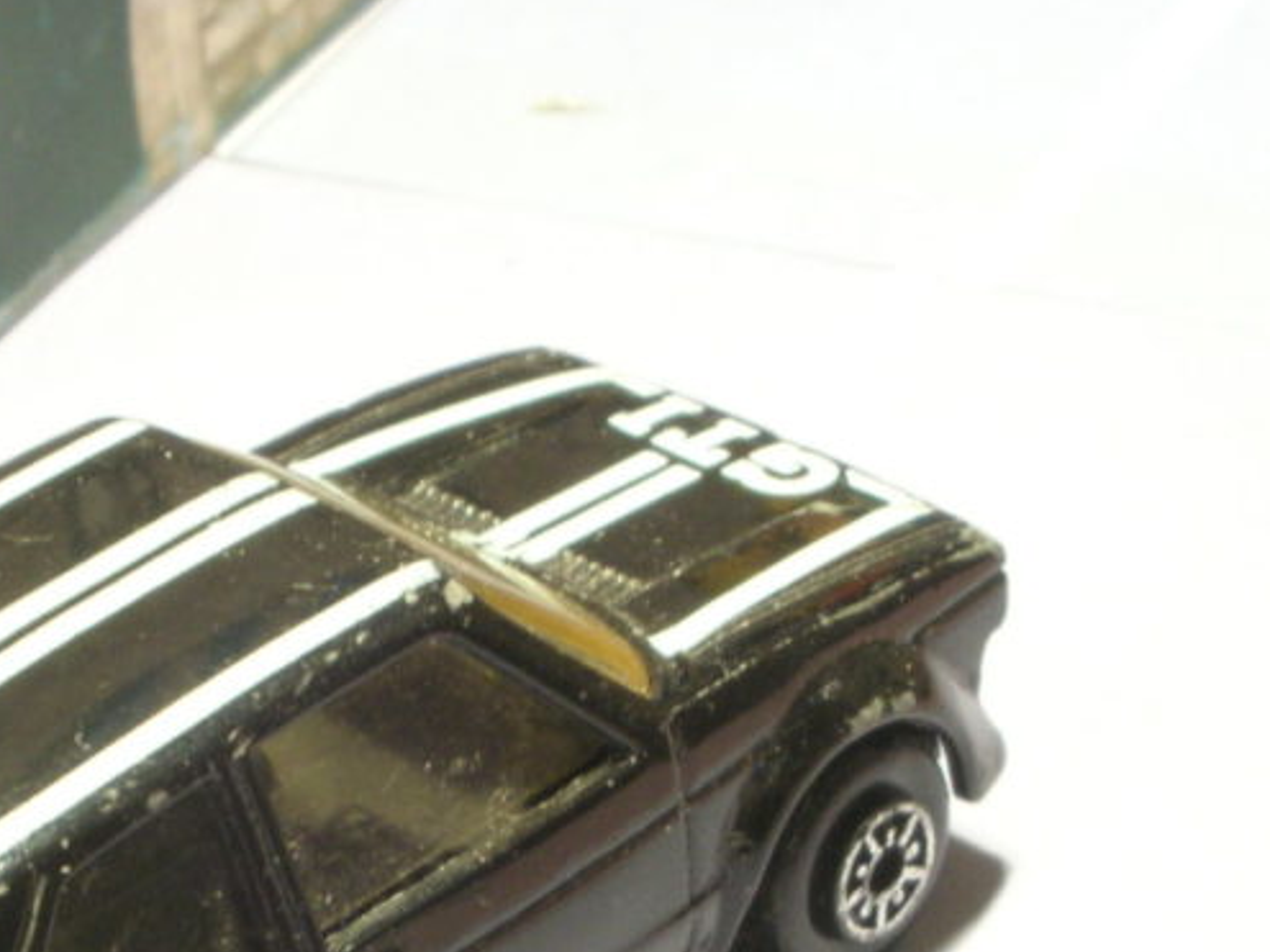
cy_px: 808
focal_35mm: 178
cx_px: 341
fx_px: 6529
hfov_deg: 11.1
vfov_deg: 8.3
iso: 100
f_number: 4.8
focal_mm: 14.3
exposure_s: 1/1.5
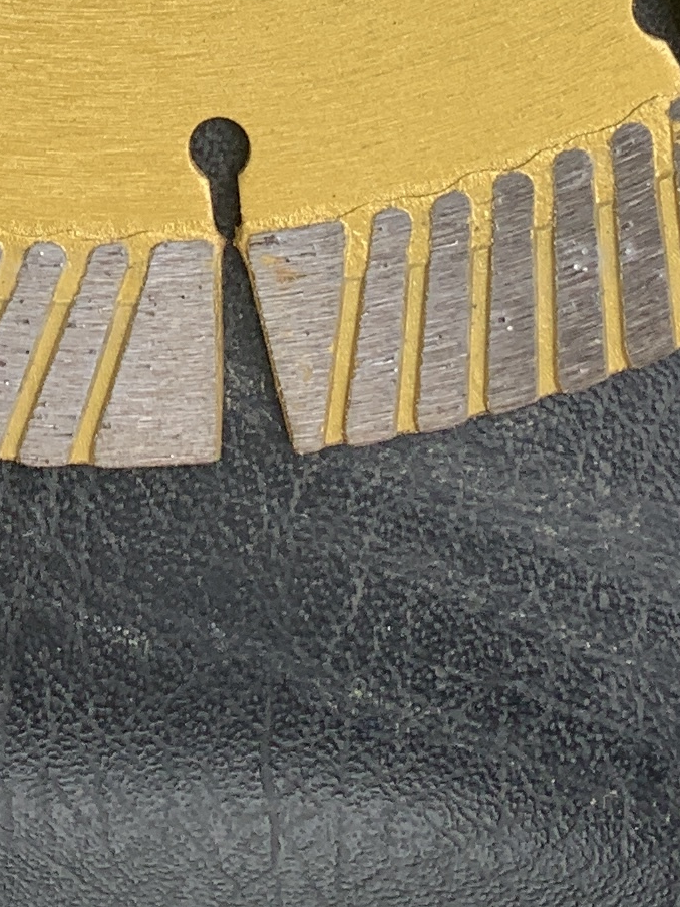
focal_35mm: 116
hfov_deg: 12.7
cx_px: 116
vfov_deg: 13.9
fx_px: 3038
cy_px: -998
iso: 25
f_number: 1.8
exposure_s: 1/185
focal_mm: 4.25
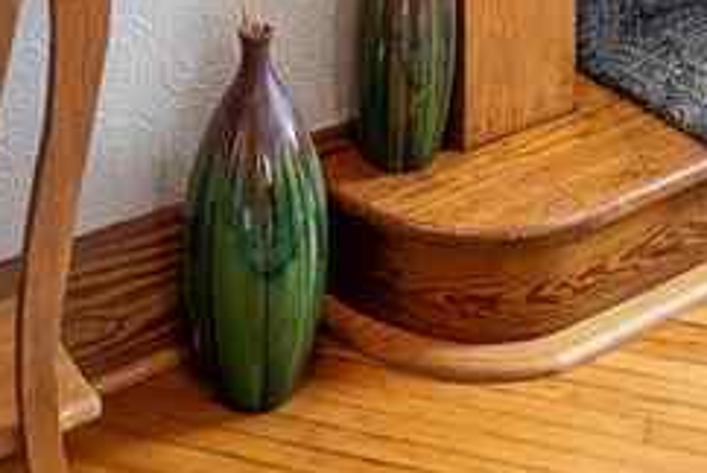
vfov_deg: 13.4
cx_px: 292
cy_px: -676
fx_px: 1455
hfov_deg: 27.3
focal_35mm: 74
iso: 100
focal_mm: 14
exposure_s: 1/2
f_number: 7.1
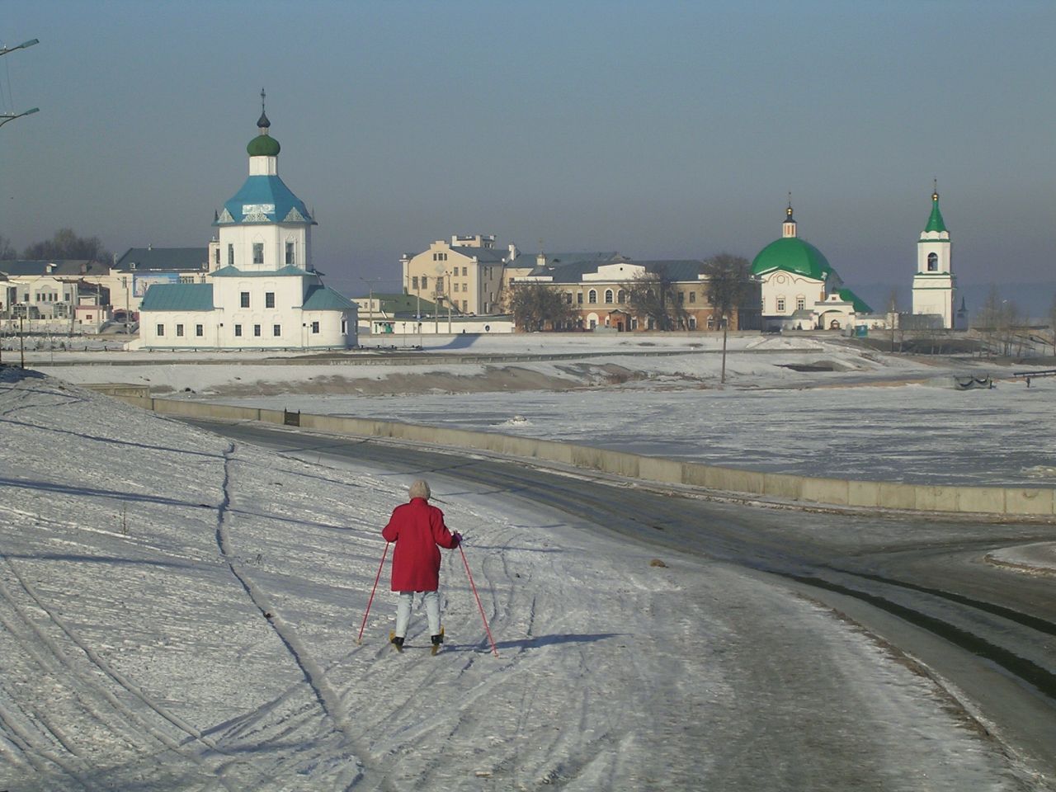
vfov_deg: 12.9
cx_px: 528
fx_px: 3508
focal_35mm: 115
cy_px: 396
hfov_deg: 17.1
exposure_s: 1/600
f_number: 4.9
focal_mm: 17.4
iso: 100
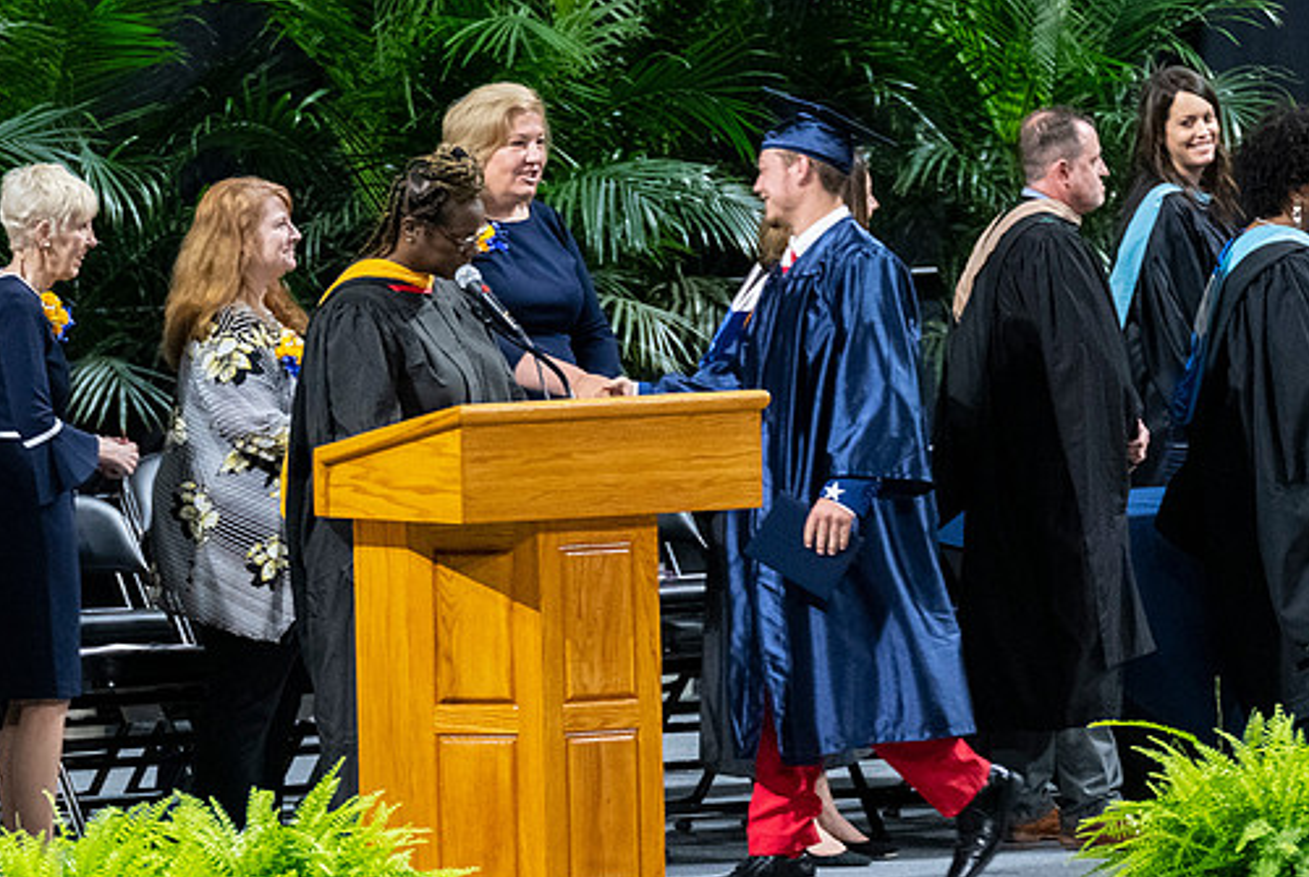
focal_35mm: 469
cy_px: 593
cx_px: 843
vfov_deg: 2.9
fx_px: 17078
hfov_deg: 4.4
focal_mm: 200
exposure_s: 1/200
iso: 2000
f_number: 4
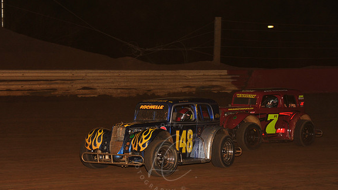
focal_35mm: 118
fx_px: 1058
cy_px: 104
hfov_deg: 18.2
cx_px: 169
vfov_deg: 10.3
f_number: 7.1
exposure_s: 1/250
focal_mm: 112
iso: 800
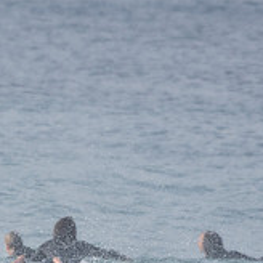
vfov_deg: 1.2
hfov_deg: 1.2
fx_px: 12378
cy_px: 296
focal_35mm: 1440
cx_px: -140
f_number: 5.6
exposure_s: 1/1600
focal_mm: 320
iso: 500
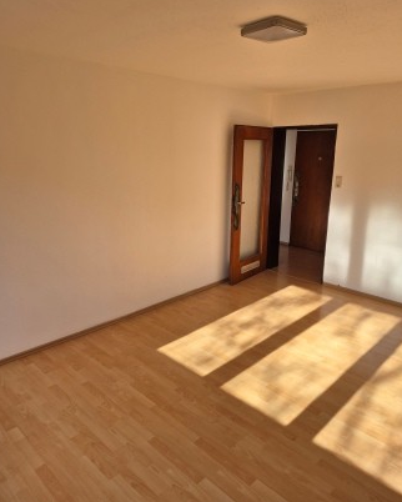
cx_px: 197
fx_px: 372
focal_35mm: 25
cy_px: 236
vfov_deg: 68.0
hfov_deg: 56.8
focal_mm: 5.4
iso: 25
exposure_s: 1/263
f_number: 1.8
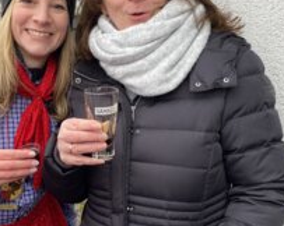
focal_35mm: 50
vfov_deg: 30.0
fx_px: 420
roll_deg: -1.5
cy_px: 149
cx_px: 87
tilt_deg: -19.7
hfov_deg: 36.8
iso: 32
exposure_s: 1/179
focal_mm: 4.25
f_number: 1.8
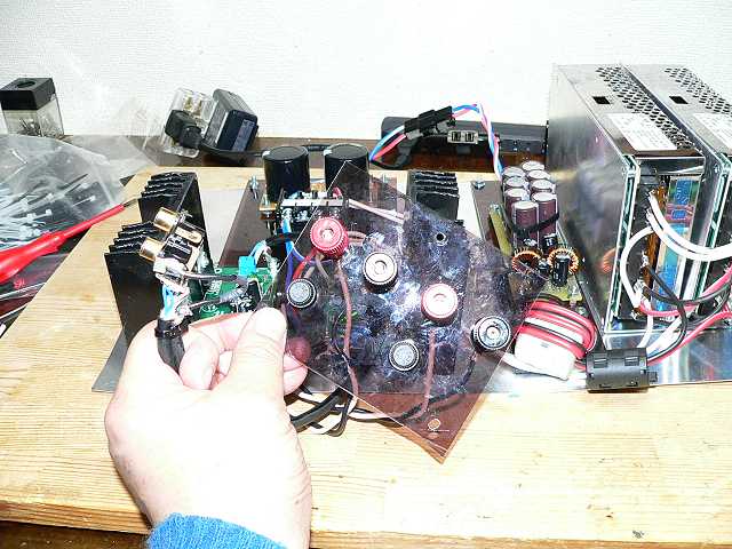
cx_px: 366
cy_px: 274
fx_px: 761
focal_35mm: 36
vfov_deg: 39.7
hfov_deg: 51.4
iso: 400
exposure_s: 1/80
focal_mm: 6
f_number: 2.8
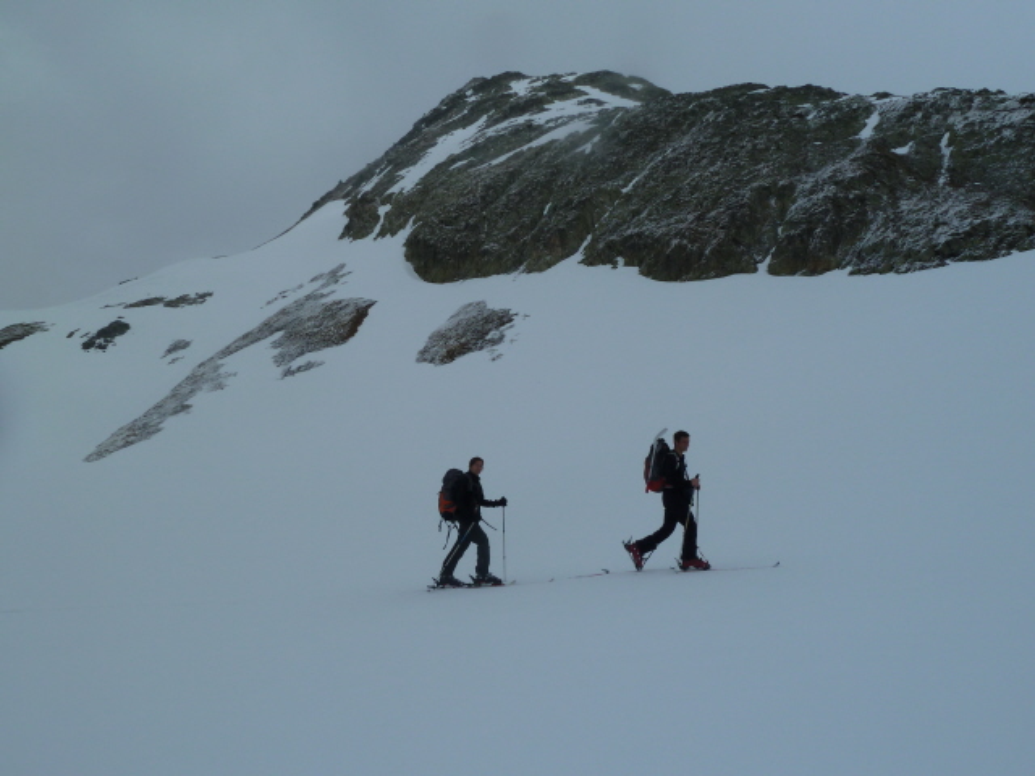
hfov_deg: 61.7
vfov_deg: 48.2
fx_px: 867
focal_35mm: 29
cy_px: 388
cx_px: 518
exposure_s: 1/1600
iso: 80
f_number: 6.3
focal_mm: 4.7
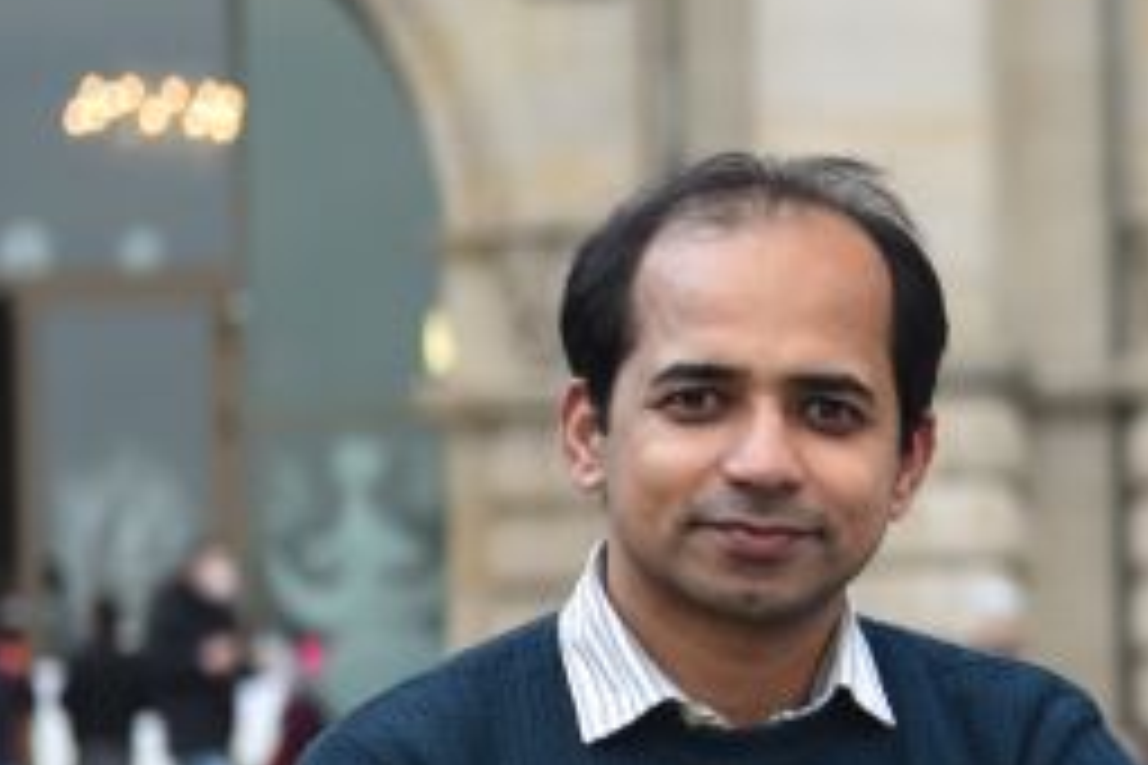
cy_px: 576
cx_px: 1904
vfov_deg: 5.8
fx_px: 7557
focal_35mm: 237
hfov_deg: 8.4
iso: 800
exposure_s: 1/200
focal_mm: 70
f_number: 3.5
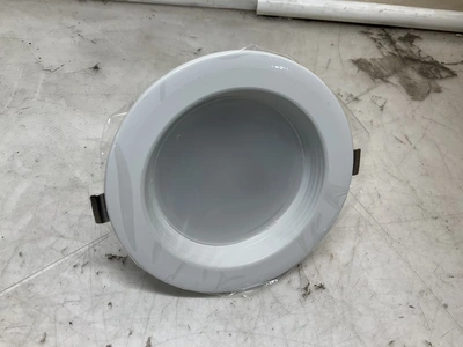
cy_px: 174
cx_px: 232
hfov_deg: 61.7
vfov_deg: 48.2
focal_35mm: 29
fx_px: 388
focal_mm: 3
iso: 40
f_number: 1.8
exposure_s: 1/120
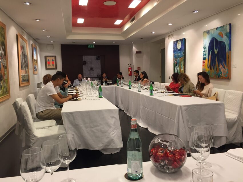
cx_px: 122
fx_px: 204
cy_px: 91
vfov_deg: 48.2
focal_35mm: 29
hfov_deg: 61.6
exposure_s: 1/33
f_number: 2.2
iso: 100
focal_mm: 4.15
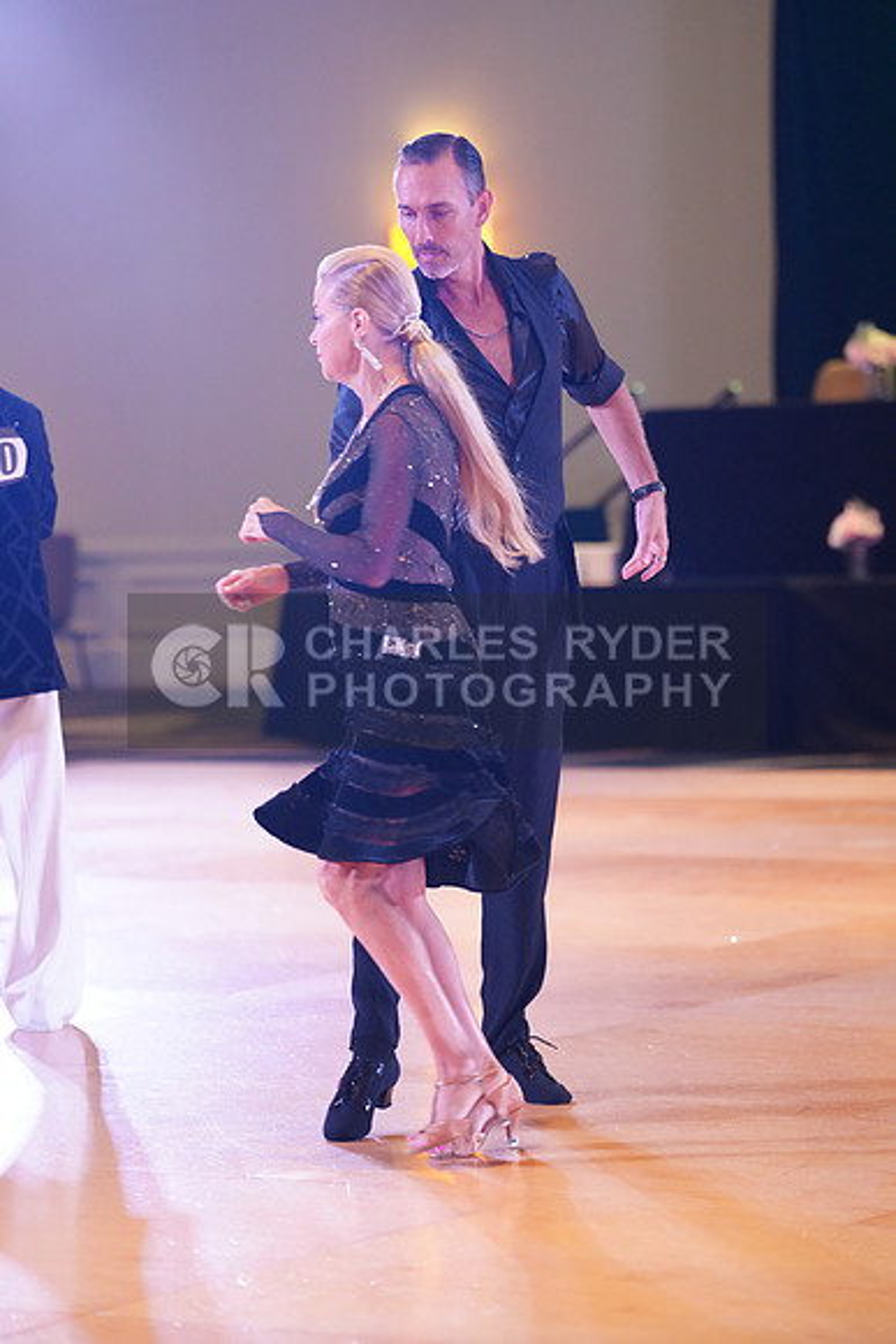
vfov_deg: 15.6
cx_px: 448
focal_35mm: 131
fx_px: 4887
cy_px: 672
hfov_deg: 10.5
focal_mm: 131
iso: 5000
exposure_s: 1/320
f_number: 2.8
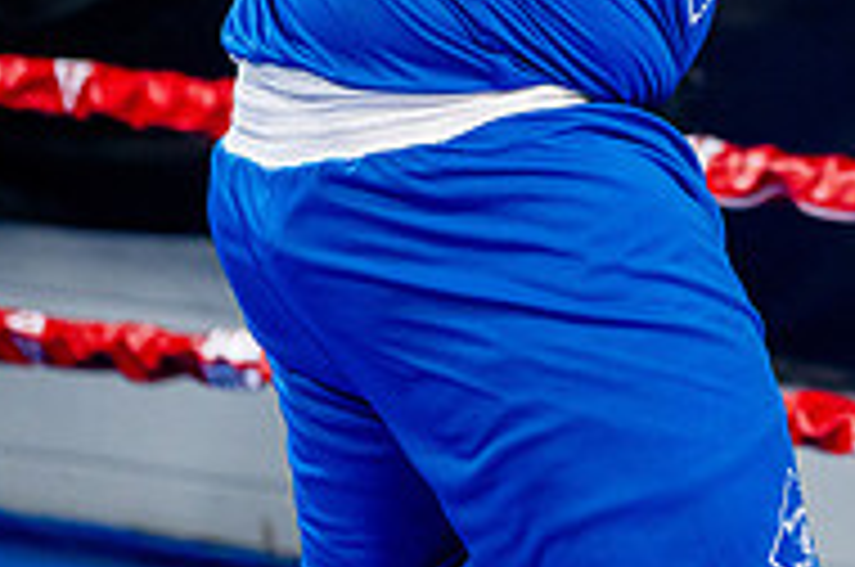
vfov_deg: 5.3
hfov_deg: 7.9
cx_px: 1058
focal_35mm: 257
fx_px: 6093
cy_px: -106
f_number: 2
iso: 4000
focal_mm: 84
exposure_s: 1/1000
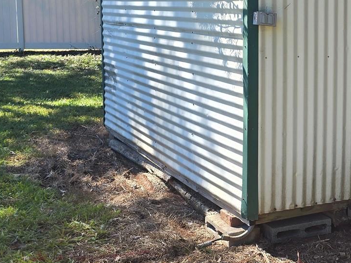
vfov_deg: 22.5
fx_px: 659
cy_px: 100
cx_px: 359
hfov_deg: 27.9
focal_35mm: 65
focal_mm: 6.3
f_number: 1.7
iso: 12
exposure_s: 1/180
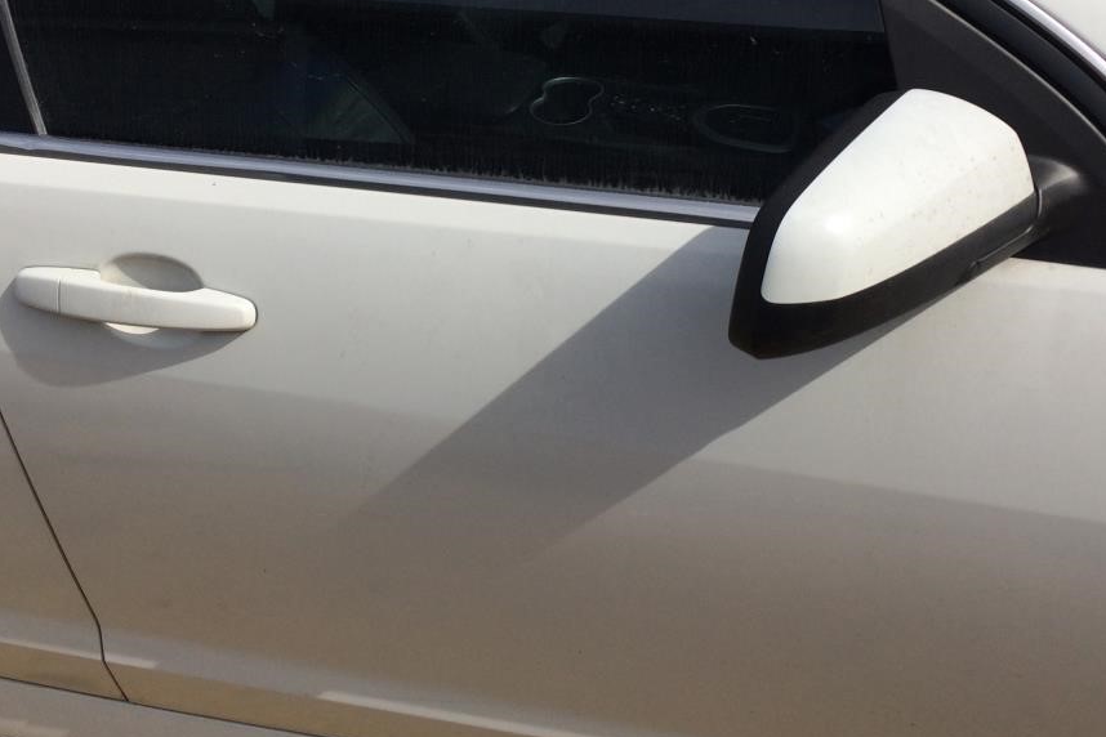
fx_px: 1382
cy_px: 186
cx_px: 513
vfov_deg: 29.4
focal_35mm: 45
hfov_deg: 43.6
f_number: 2.2
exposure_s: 1/2933
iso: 32
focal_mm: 4.15
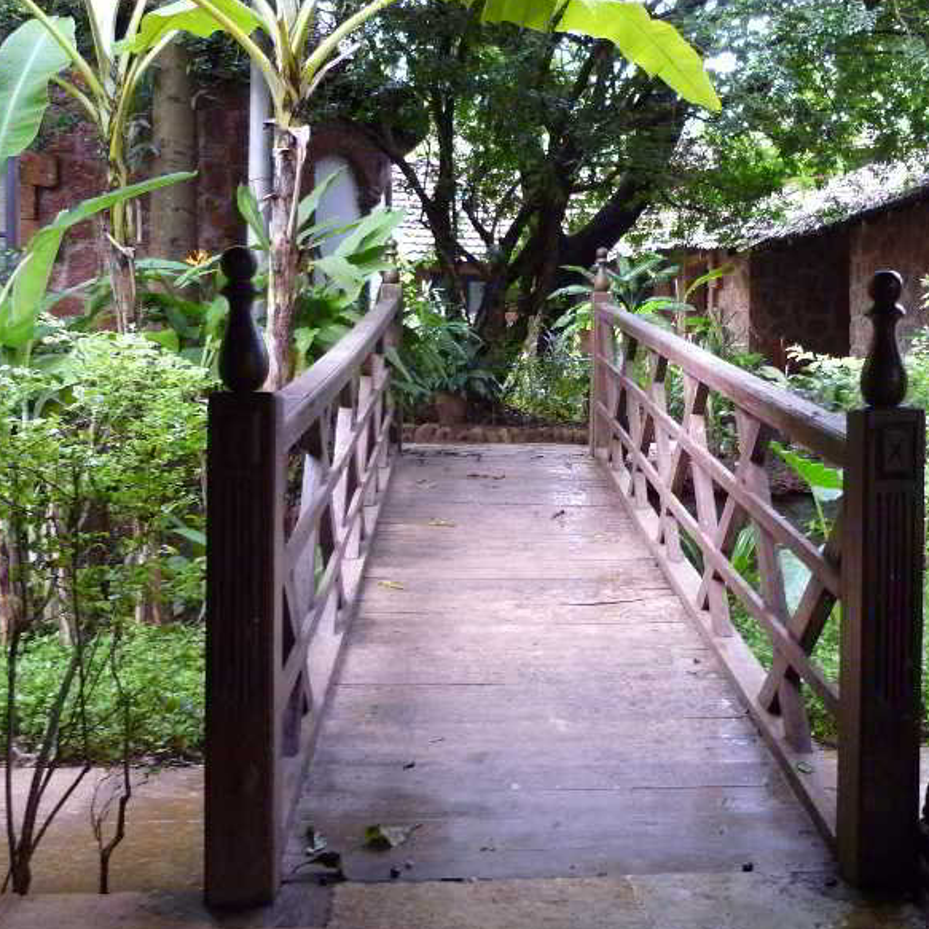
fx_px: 1215
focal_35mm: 40
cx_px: 594
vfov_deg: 41.9
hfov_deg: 41.5
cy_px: 461
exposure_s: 1/15
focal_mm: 5.5
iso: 400
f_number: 2.8
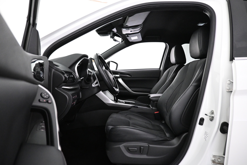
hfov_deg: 73.7
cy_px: 82
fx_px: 165
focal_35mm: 24
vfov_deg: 53.1
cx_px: 124
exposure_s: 1/80
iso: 4000
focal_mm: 16
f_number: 3.5
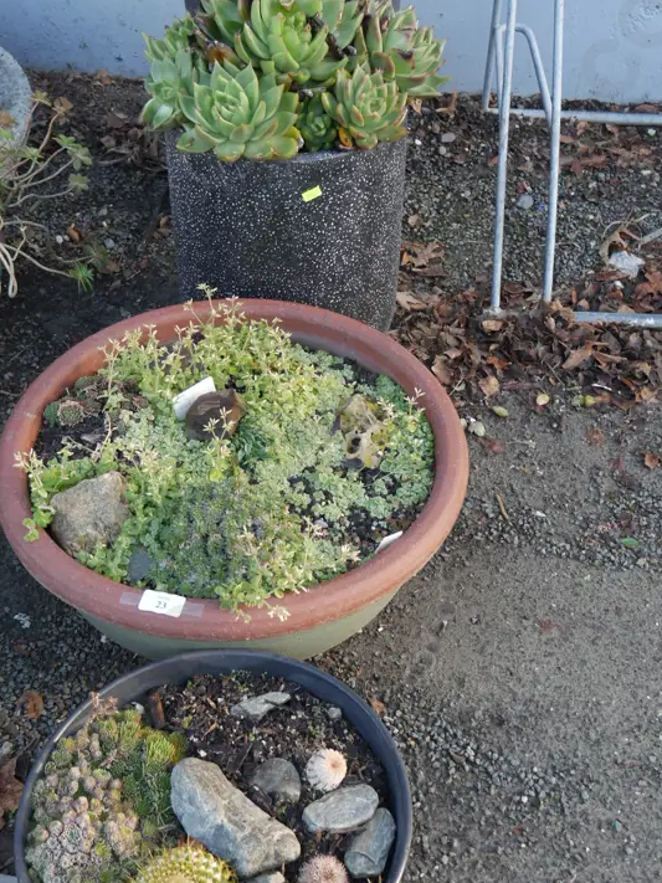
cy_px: 385
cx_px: 371
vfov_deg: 38.8
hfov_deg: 29.6
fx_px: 1250
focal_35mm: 49
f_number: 4
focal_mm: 17
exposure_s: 1/60
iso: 200
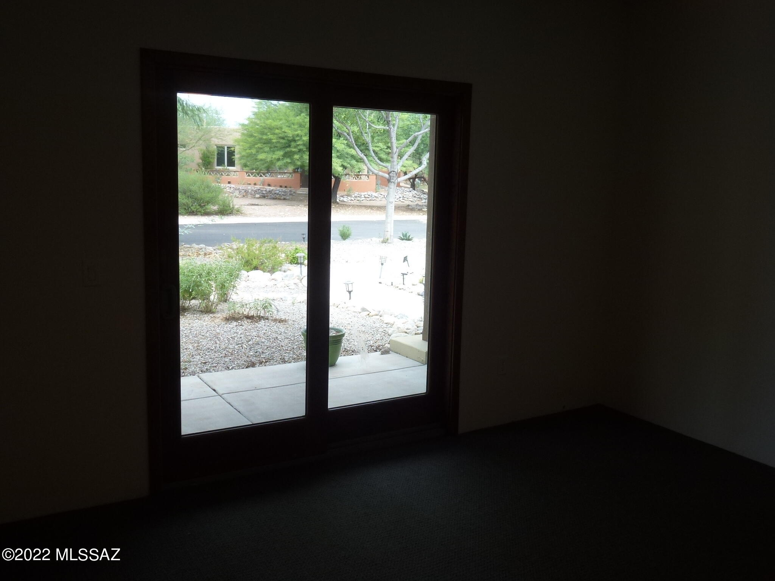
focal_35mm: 30
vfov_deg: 46.8
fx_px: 672
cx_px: 388
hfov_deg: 60.0
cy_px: 290
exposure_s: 1/60
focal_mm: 5.4
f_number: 3.5
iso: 125
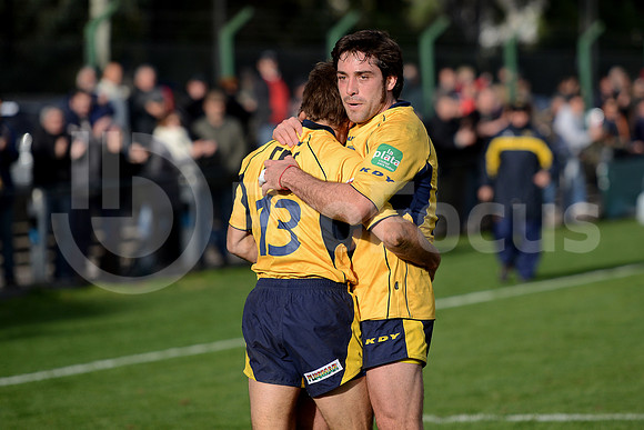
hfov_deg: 12.8
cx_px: 322
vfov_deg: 8.6
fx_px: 2863
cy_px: 215
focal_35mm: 160
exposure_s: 1/2000
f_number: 2.8
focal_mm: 160
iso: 250
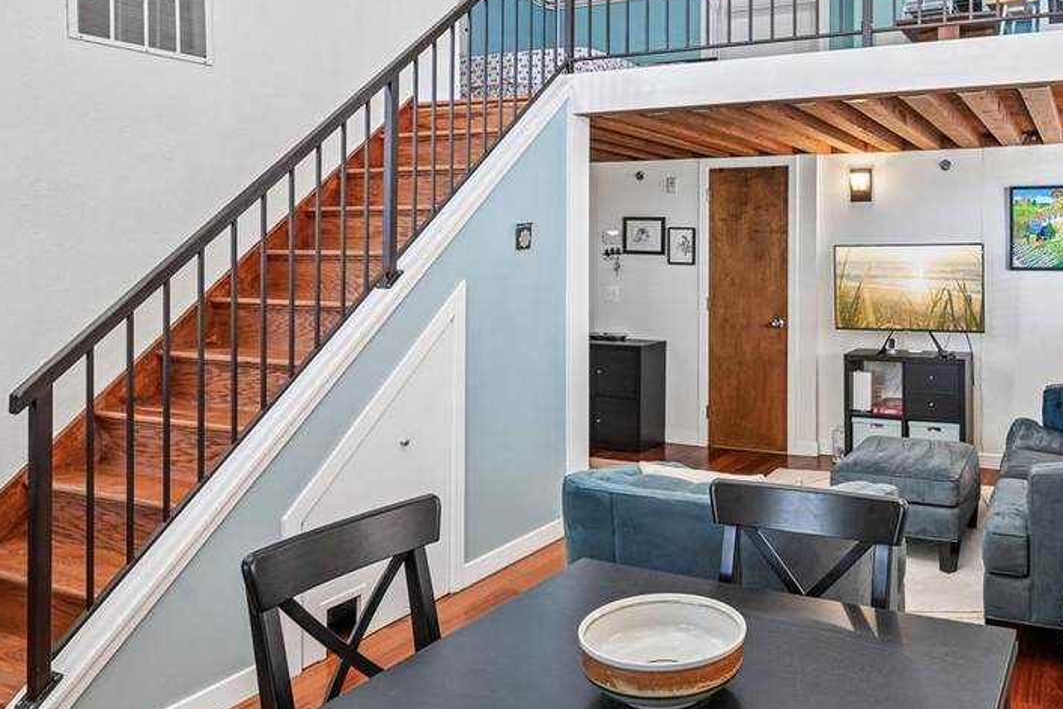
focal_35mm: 29
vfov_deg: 44.6
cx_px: 744
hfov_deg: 61.4
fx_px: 856
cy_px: 260
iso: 800
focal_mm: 16
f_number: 8
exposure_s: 1/25
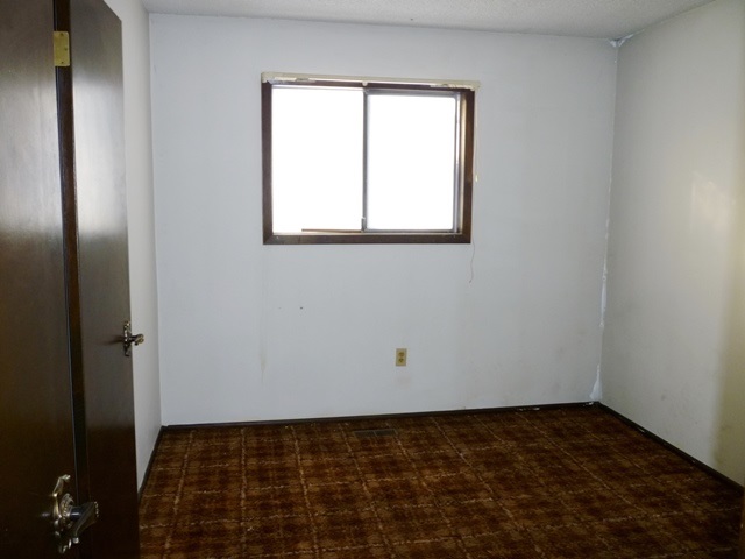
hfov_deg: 61.7
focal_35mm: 29
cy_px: 280
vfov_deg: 48.2
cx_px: 372
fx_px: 624
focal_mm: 5.2
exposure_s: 1/30
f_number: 3.3
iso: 125
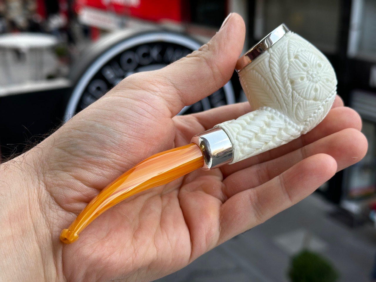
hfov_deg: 39.7
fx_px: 521
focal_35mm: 48
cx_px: 188
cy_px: 141
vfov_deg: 30.3
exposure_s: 1/121
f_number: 1.78
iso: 50
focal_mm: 6.86
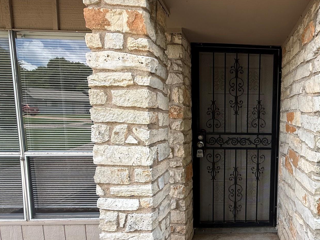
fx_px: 213
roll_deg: -0.9
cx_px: 248
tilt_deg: -6.0
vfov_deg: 58.5
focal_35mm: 23
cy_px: 141
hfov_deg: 68.2
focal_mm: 2.22
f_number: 2.2
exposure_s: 1/328
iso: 50
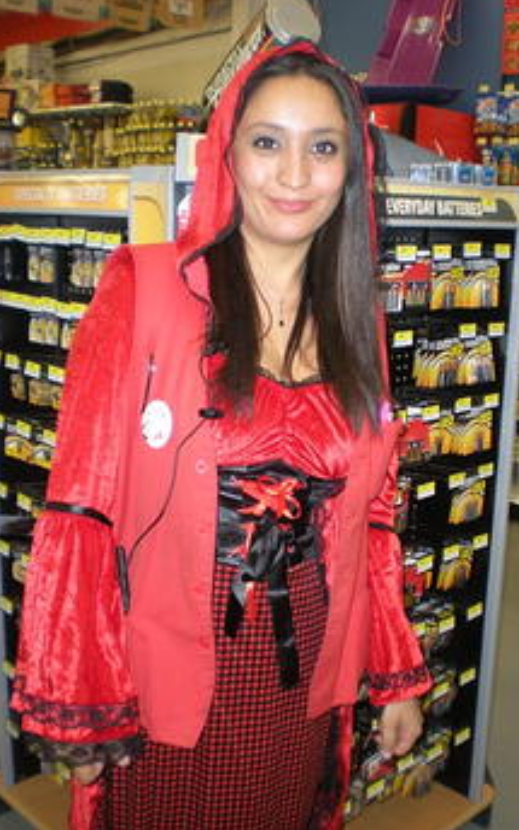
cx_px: 301
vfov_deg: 48.2
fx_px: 928
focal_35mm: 41
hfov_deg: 31.2
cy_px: 415
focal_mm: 6.3
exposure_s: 1/60
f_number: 3.1
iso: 189
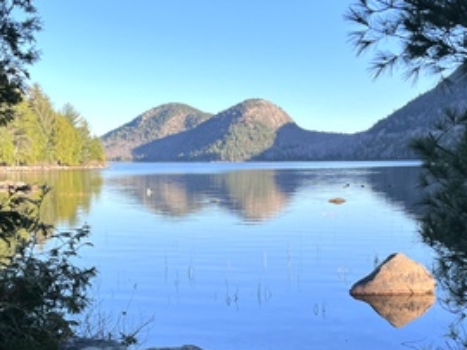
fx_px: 728
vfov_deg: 26.9
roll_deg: -0.5
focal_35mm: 54
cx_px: 225
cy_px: 224
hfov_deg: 35.6
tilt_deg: -6.1
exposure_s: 1/1458
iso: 50
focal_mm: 5.1
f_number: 1.6
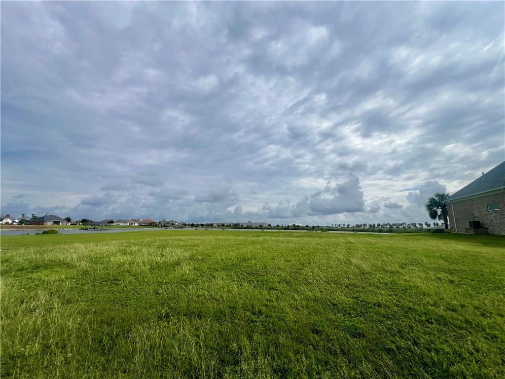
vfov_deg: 89.9
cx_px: 252
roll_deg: -0.8
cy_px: 190
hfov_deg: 106.2
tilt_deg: +10.9
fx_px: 190
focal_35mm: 13
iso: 32
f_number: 1.8
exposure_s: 1/3425
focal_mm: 1.57
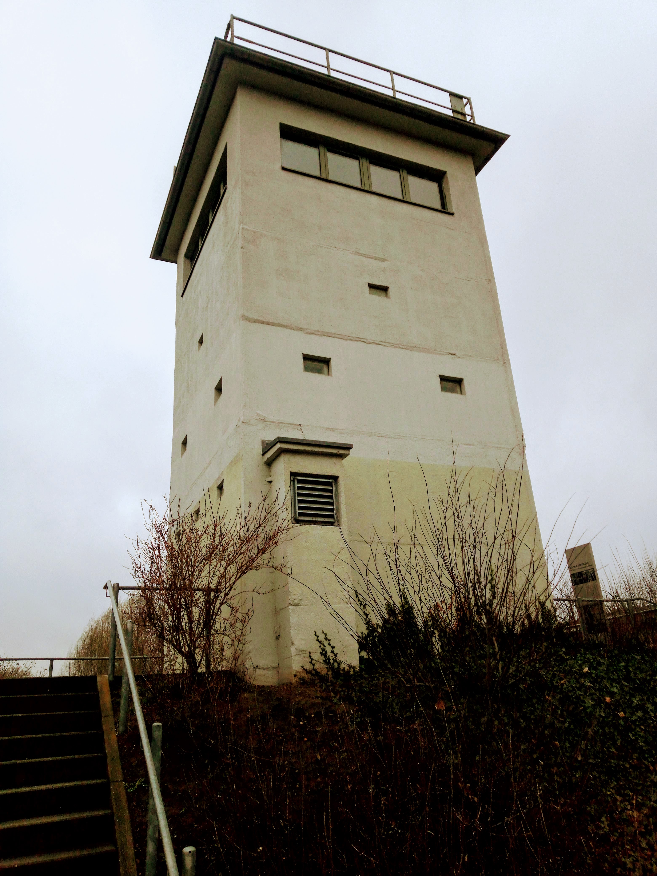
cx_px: 328
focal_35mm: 20
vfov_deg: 81.7
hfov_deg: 66.0
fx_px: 506
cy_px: 438
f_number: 2
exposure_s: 1/100
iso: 134
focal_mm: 3.52
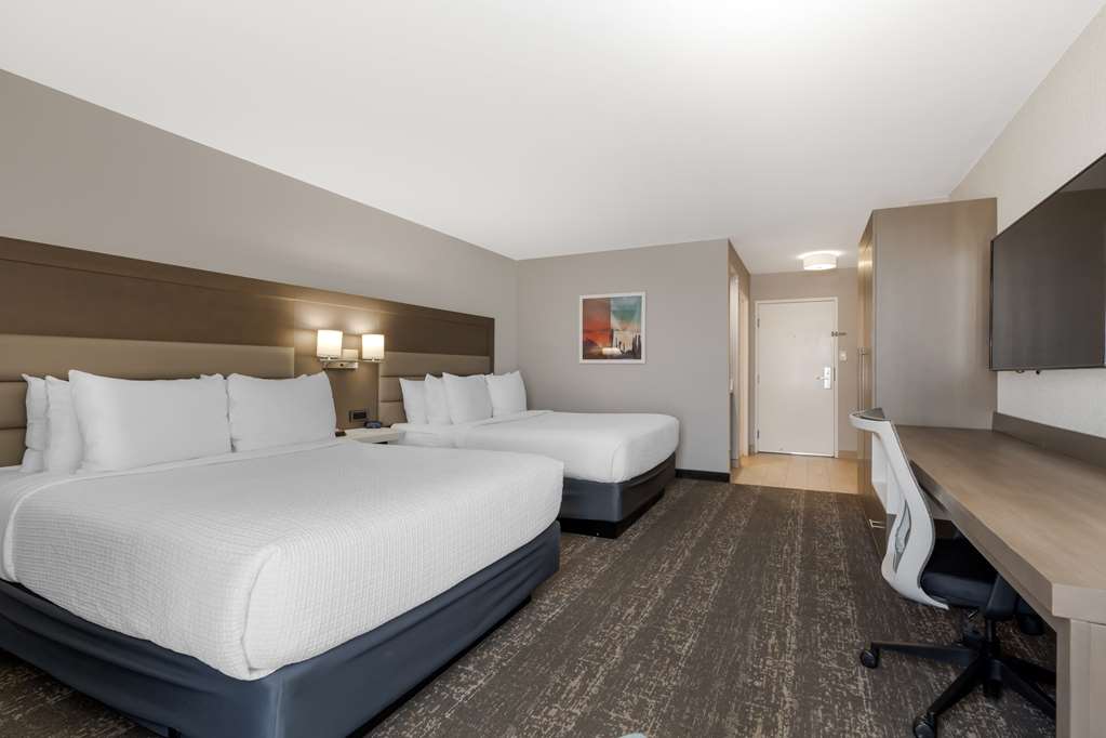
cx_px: 553
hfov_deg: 96.7
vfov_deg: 73.7
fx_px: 492
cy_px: 369
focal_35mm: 16
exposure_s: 1/2
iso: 400
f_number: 11
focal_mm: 16
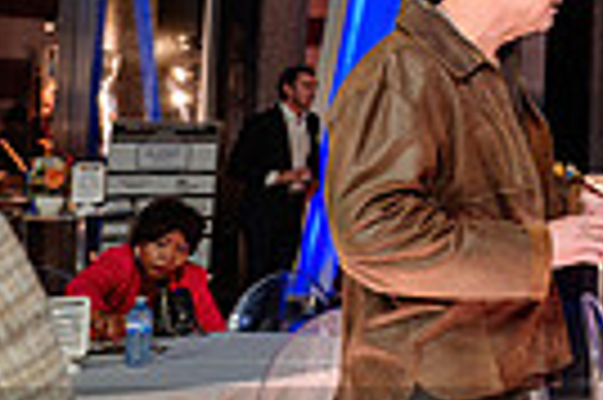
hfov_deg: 14.2
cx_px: 1292
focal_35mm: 115
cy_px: -79
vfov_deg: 11.6
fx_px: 1924
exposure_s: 1/80
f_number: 2.8
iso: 1000
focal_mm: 26.5
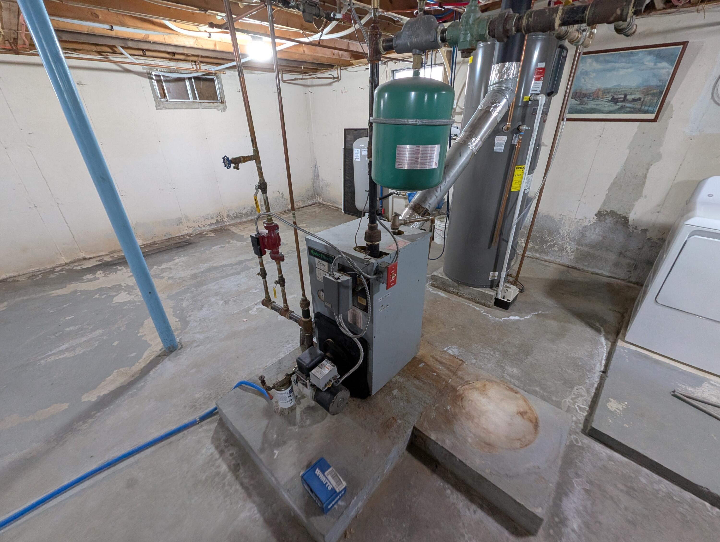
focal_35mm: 13
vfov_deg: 90.0
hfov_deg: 106.1
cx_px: 360
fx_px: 271
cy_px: 271
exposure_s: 1/111
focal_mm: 1.95
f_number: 2.2
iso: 370
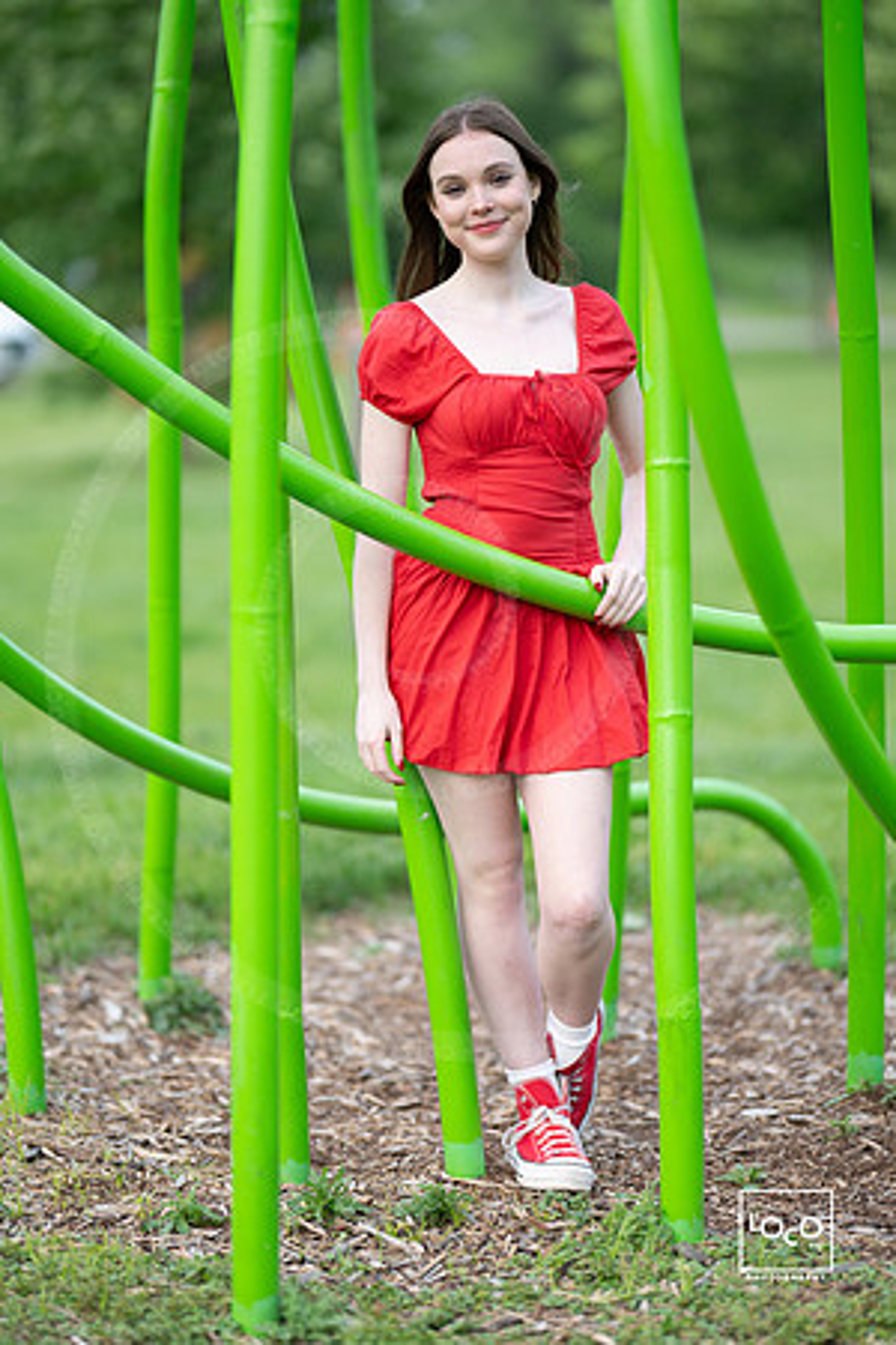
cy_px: 672
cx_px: 448
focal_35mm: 85
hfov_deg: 16.1
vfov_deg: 23.9
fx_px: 3173
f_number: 1.2
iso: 125
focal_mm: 85
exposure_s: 1/320
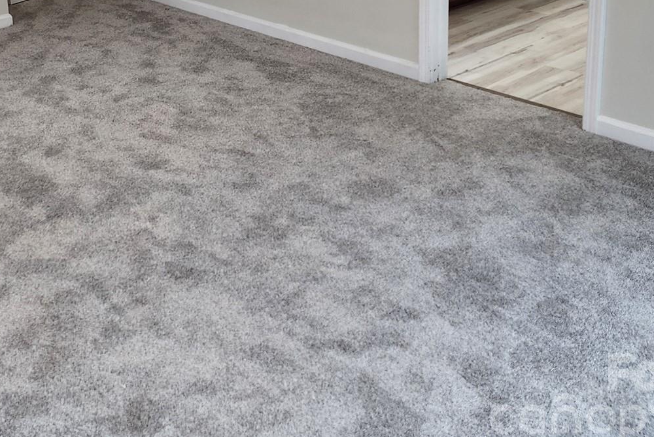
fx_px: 890
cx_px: 190
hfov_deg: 39.6
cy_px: -27
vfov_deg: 25.8
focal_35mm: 49
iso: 250
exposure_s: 1/120
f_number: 1.8
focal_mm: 6.4
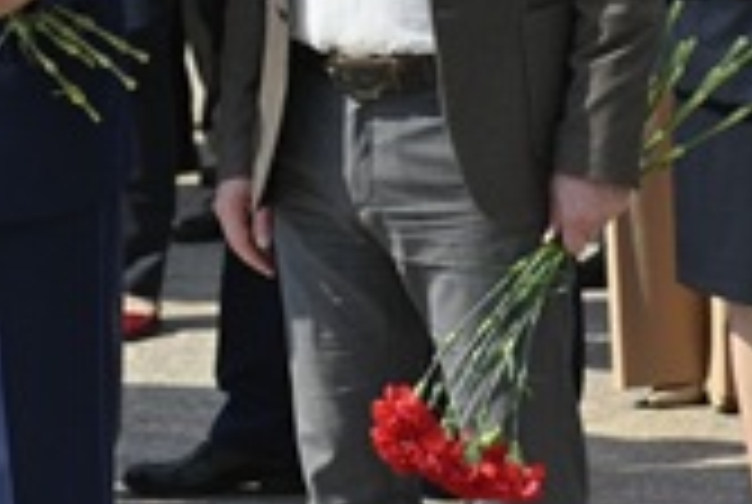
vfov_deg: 4.4
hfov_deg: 6.6
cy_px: -122
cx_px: 144
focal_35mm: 312
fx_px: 6529
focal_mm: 116
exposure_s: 1/1250
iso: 250
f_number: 7.1
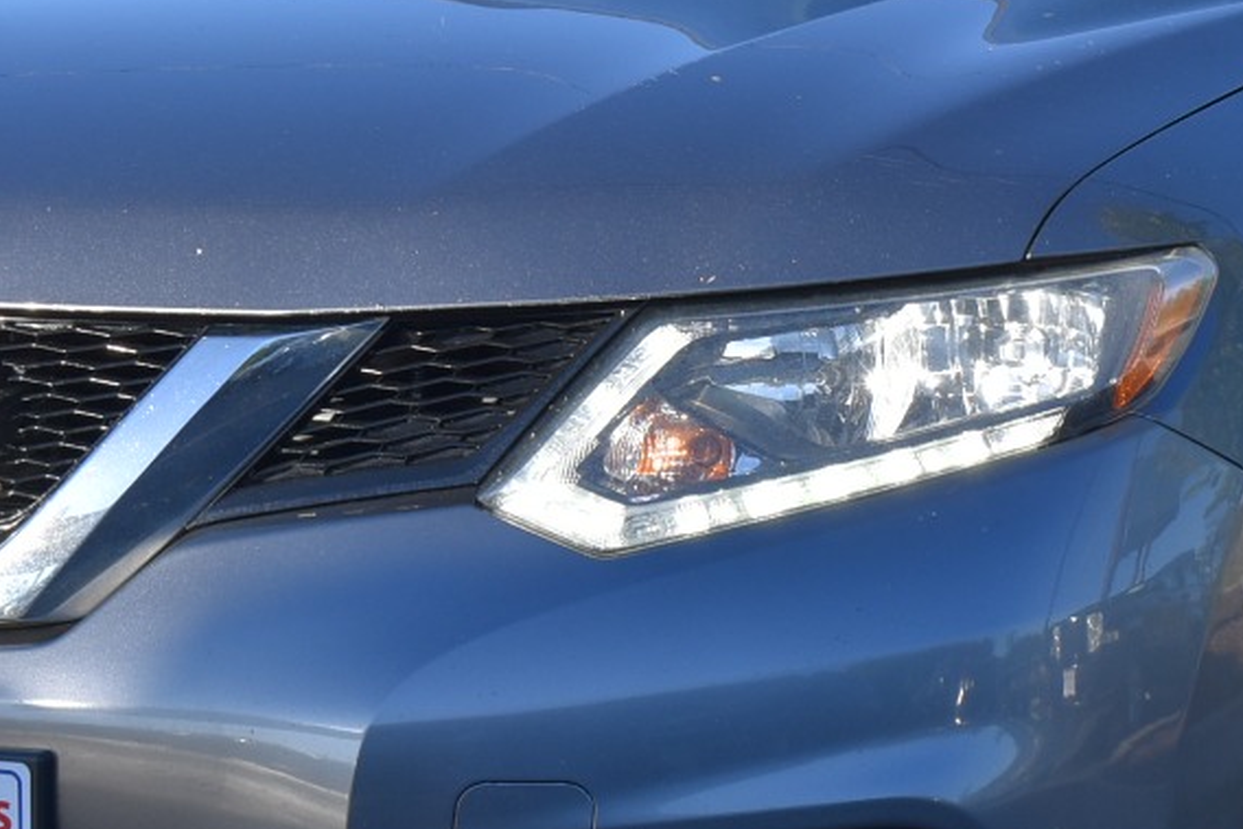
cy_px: 363
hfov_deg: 10.0
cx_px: 646
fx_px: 7080
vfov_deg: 6.7
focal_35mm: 205
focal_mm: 48
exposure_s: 1/250
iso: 220
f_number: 8
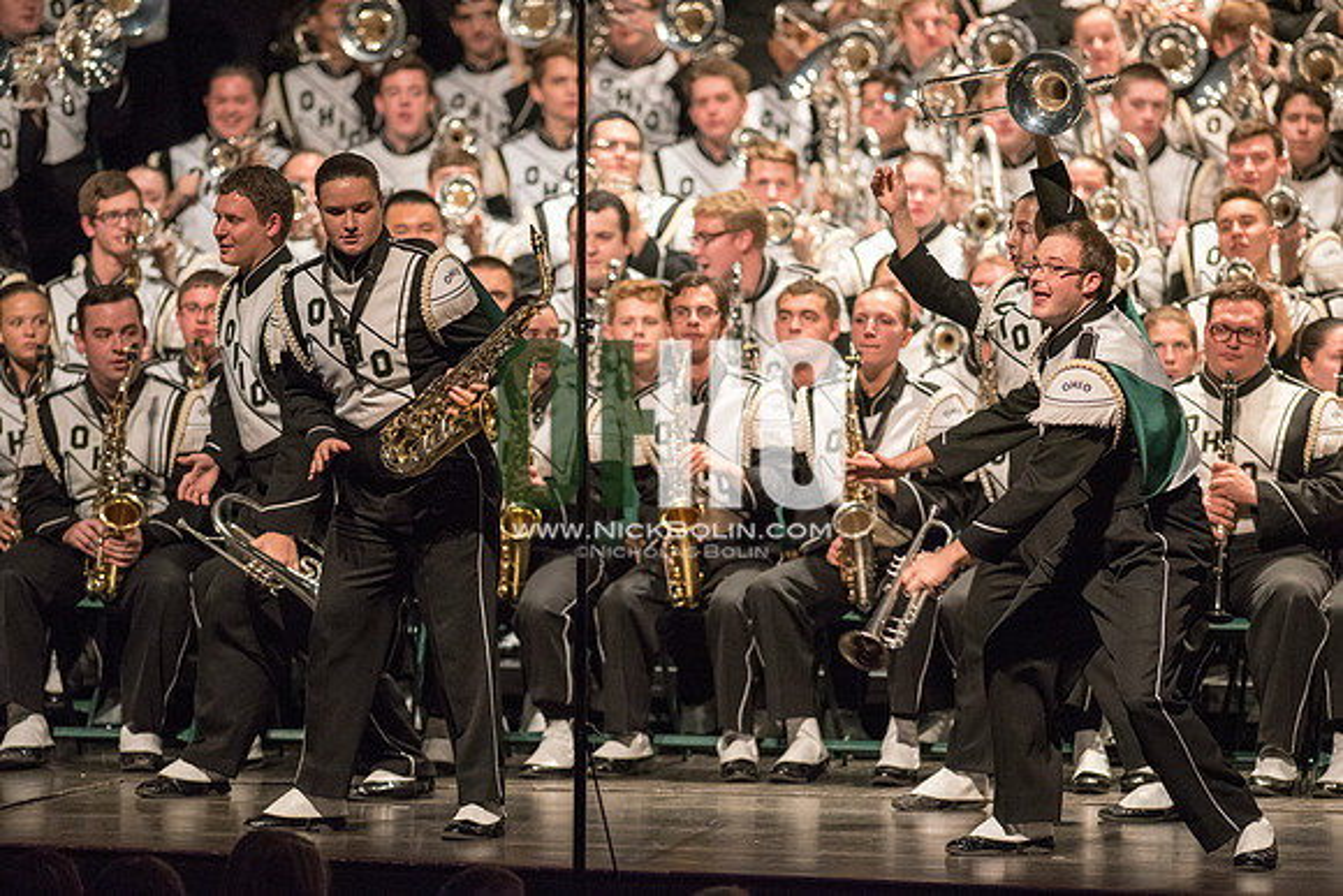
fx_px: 11194
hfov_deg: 6.9
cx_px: 672
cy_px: 448
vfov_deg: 4.6
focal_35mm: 300
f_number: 2.8
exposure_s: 1/500
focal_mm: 300
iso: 4000
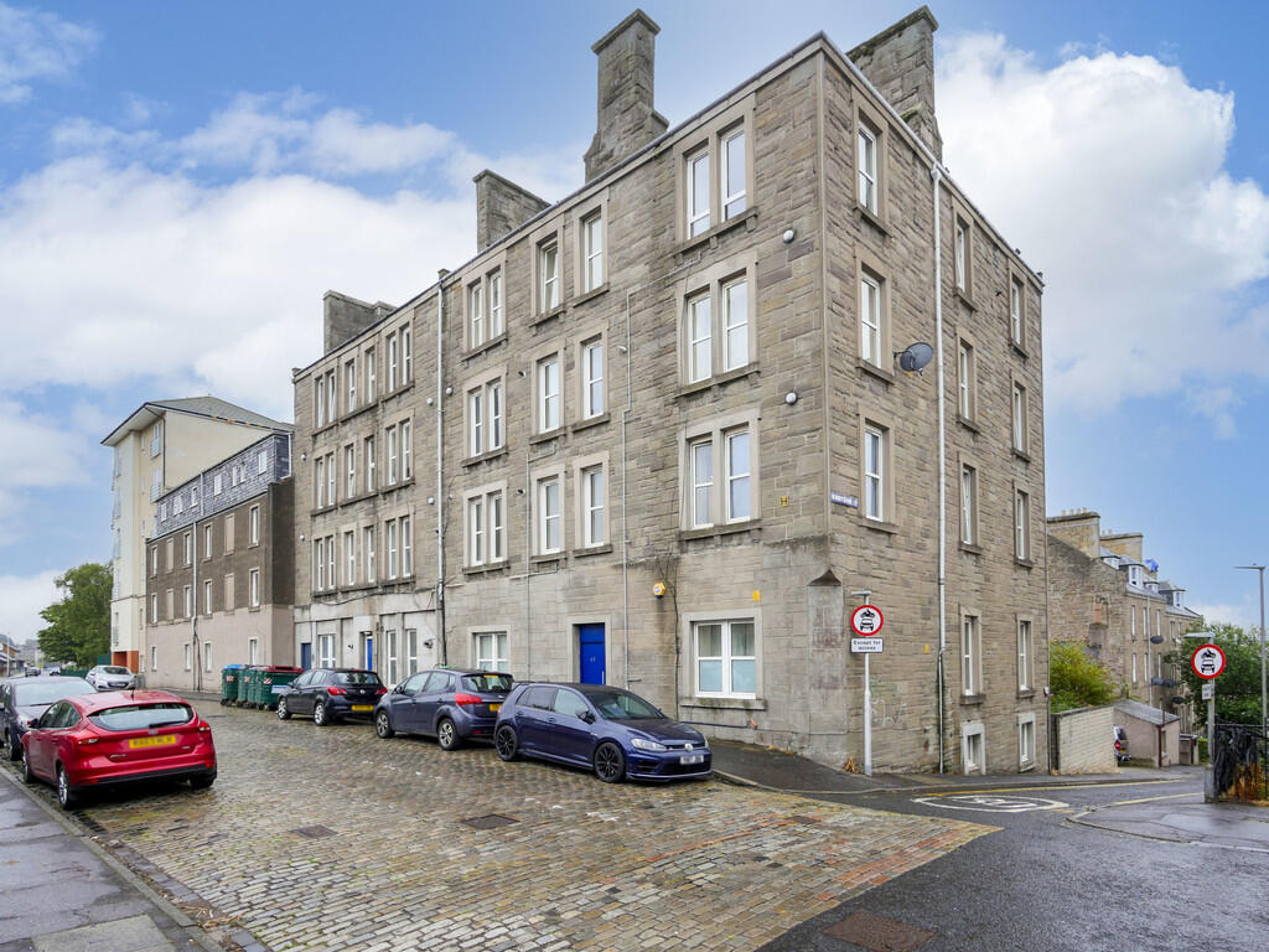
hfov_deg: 87.8
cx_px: 634
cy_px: 476
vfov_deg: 71.6
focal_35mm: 18
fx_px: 660
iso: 200
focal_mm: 9
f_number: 5.6
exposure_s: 1/250
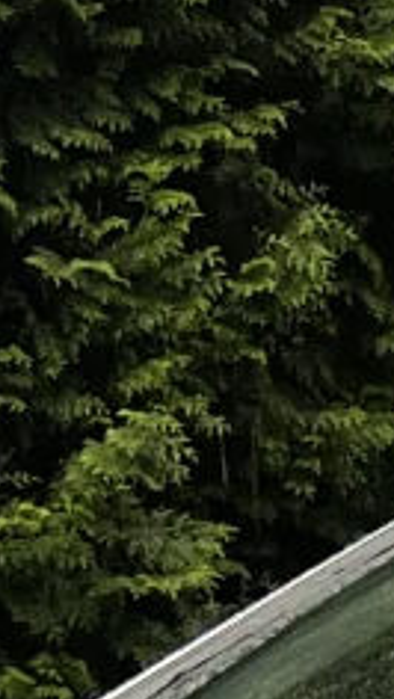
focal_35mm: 230
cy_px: 1845
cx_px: 794
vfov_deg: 8.4
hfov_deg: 5.2
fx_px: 4266
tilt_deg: -17.5
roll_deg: +0.7
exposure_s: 1/162
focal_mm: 5.7
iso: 40
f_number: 1.5
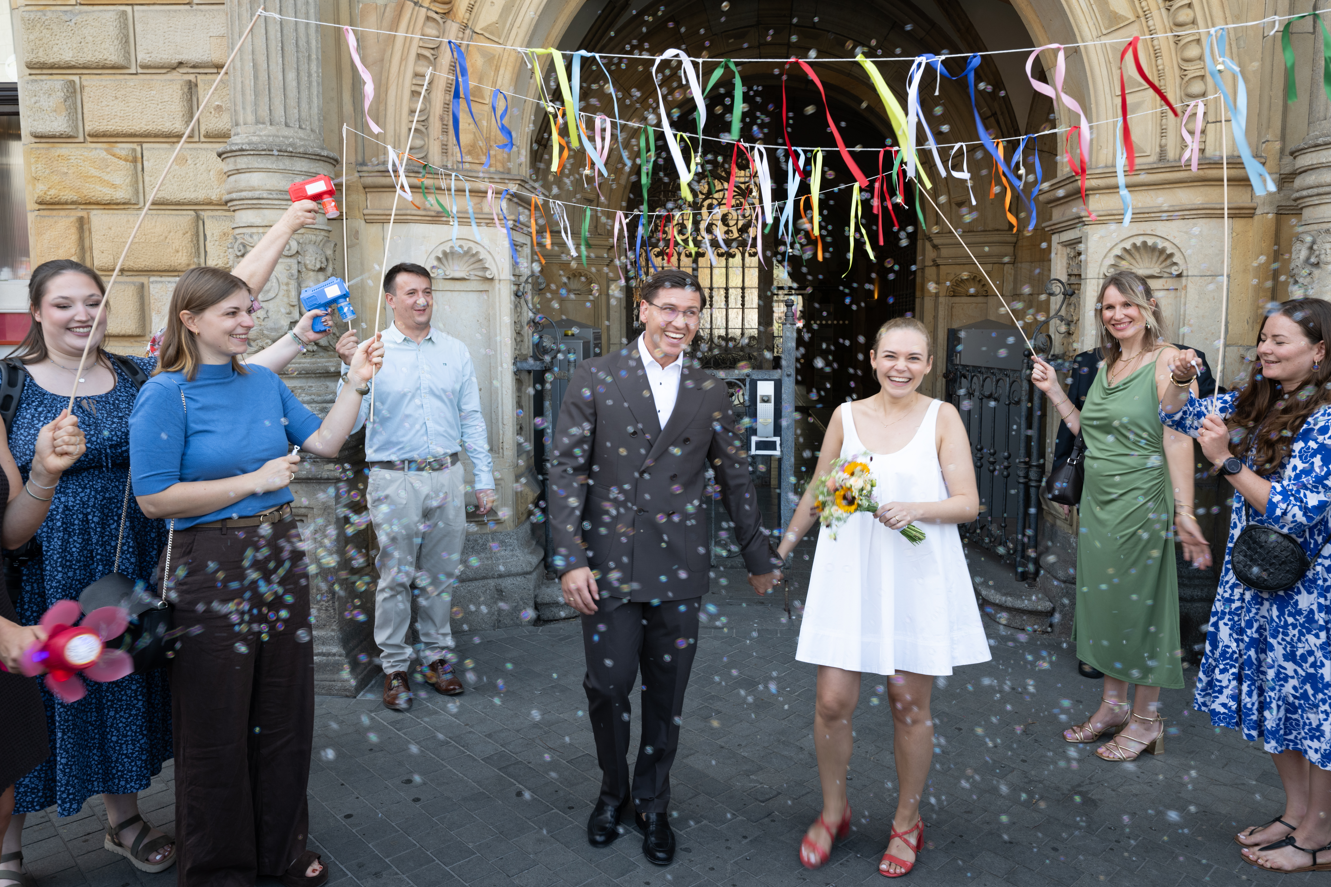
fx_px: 998
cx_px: 692
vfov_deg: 47.9
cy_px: 410
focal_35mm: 27
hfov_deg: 67.4
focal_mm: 24
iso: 125
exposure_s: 1/60
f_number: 6.3
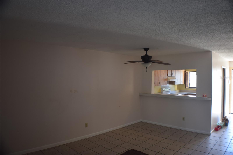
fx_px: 214
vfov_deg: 40.0
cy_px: 78
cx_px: 116
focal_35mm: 33
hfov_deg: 57.2
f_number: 4
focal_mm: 22
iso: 400
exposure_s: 1/60
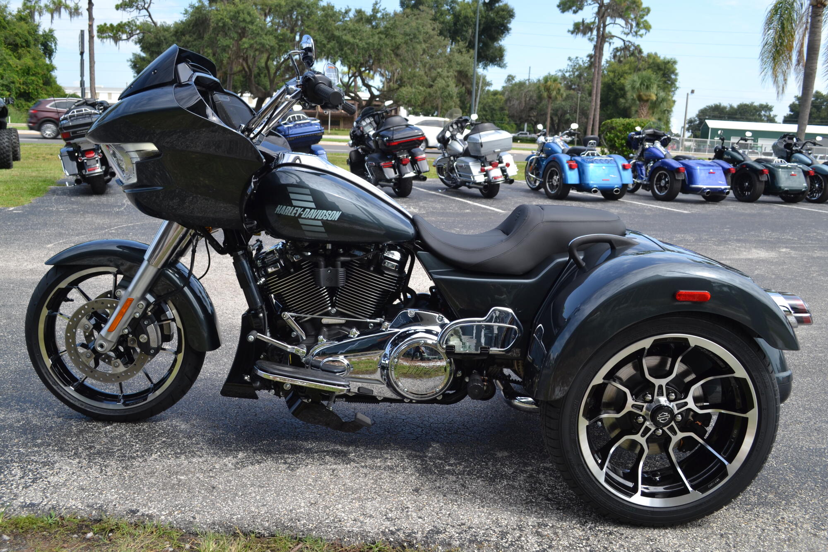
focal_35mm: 33
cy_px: 276
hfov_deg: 57.2
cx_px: 414
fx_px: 759
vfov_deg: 40.0
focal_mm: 22
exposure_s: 1/200
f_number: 7.1
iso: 100
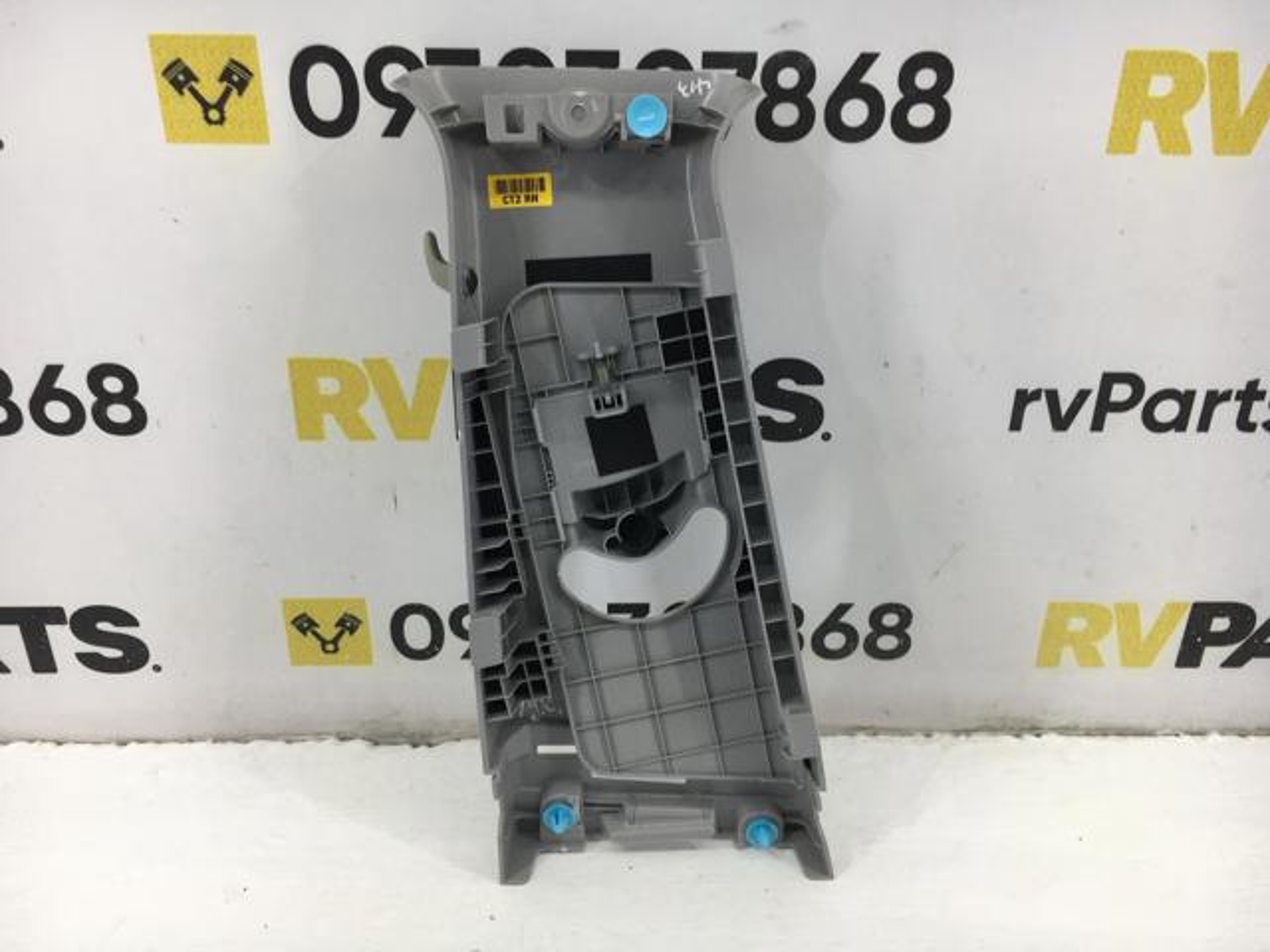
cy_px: 476
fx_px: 1064
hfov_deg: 61.7
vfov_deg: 48.2
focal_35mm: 29
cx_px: 635
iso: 25
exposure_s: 1/50
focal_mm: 4.15
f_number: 2.2
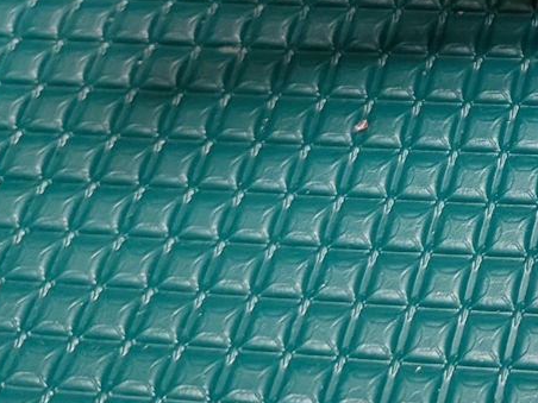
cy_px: -168
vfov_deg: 13.8
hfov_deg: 16.8
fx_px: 1585
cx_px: 882
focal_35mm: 102
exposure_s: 1/100
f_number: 1.7
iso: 163
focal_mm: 4.53
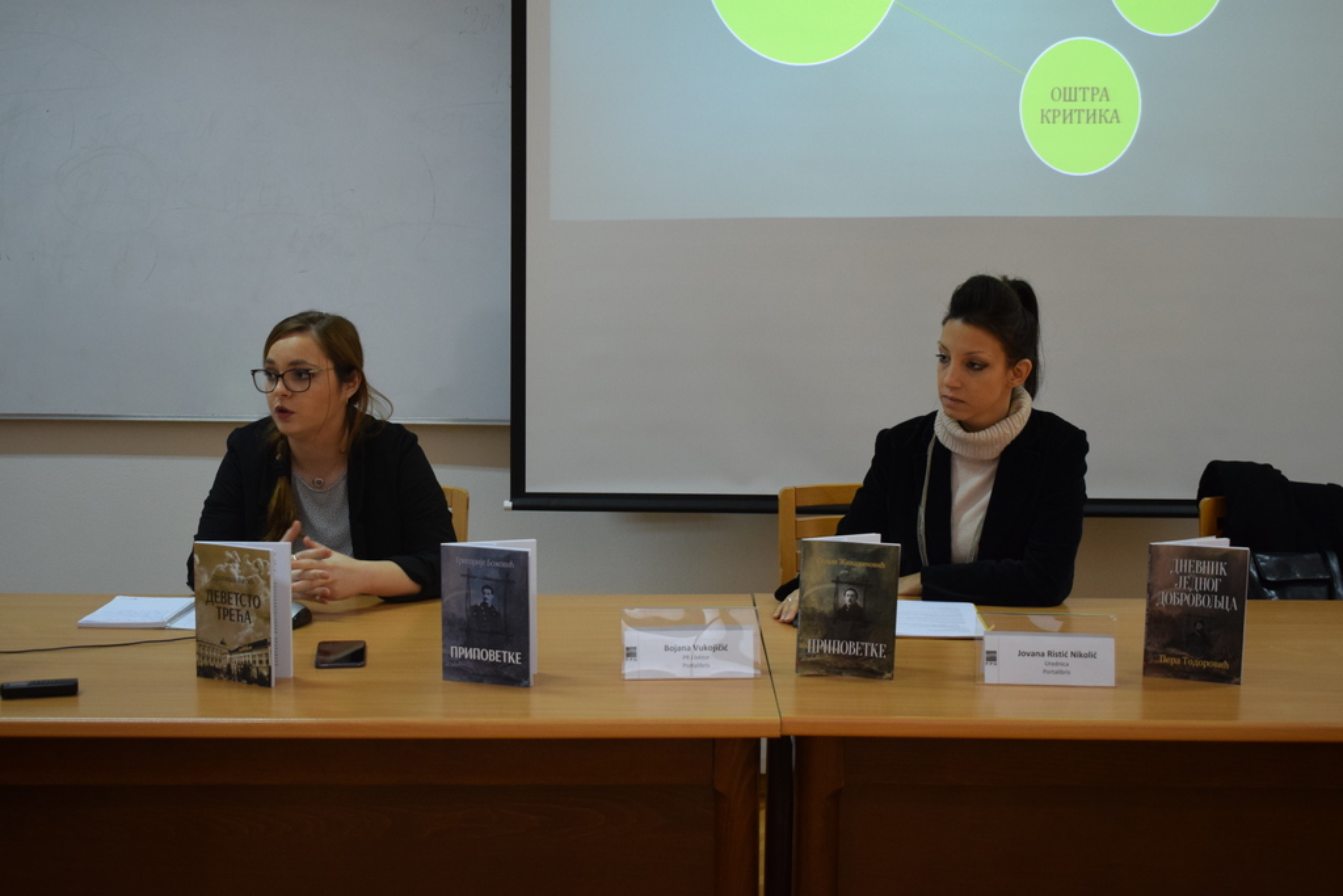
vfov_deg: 25.8
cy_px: 448
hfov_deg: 37.8
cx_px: 672
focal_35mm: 52
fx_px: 1959
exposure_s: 1/60
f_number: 4.5
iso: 1100
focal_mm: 35
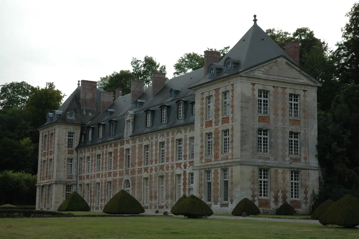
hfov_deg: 28.1
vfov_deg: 18.9
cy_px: 120
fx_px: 717
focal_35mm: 72
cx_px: 180
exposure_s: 1/500
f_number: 6.3
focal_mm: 48
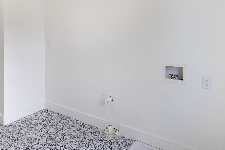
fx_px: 181
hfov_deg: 63.5
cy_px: 32
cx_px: 103
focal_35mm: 29
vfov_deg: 43.1
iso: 400
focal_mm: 16
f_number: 9
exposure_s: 1/5
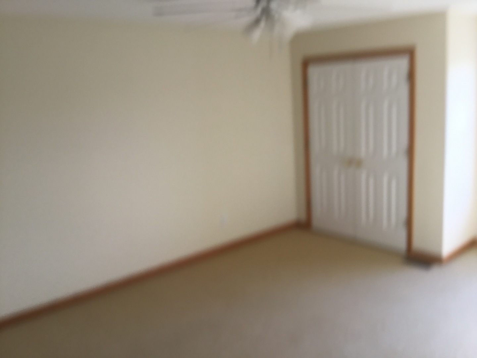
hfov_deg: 58.4
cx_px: 238
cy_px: 179
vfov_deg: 45.4
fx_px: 427
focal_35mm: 31
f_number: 2.4
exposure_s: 1/60
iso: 25
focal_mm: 3.3
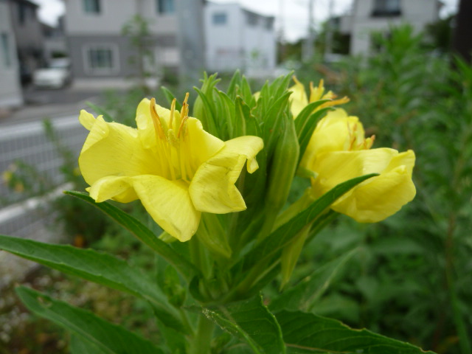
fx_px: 382
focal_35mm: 28
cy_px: 177
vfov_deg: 49.7
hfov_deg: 63.4
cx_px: 236
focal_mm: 4.7
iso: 100
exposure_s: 1/250
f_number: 3.3
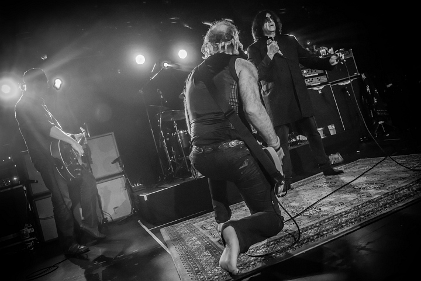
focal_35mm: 26
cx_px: 210
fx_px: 304
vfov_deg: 49.6
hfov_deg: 69.4
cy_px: 140
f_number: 2.8
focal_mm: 26
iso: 3200
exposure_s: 1/100
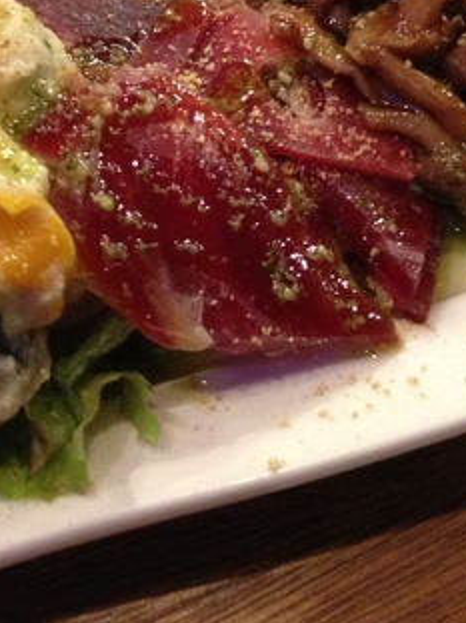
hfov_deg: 17.1
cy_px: -146
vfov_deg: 21.2
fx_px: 1527
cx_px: 38
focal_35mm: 85
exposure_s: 1/20
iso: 320
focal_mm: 4.13
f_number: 2.4
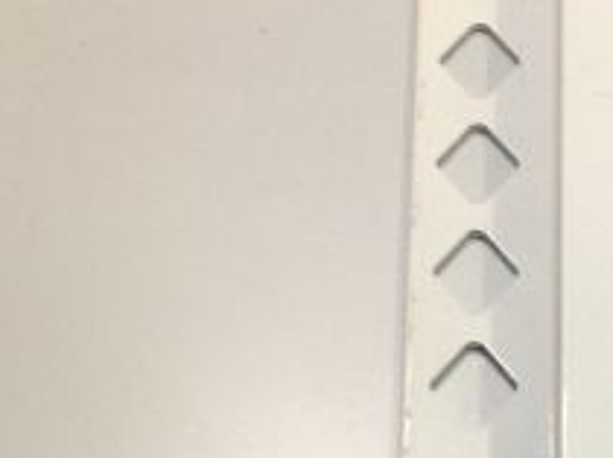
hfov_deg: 11.8
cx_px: 476
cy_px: 687
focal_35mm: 167
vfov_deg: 8.7
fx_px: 2954
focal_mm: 4.28
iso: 64
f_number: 2.4
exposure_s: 1/24
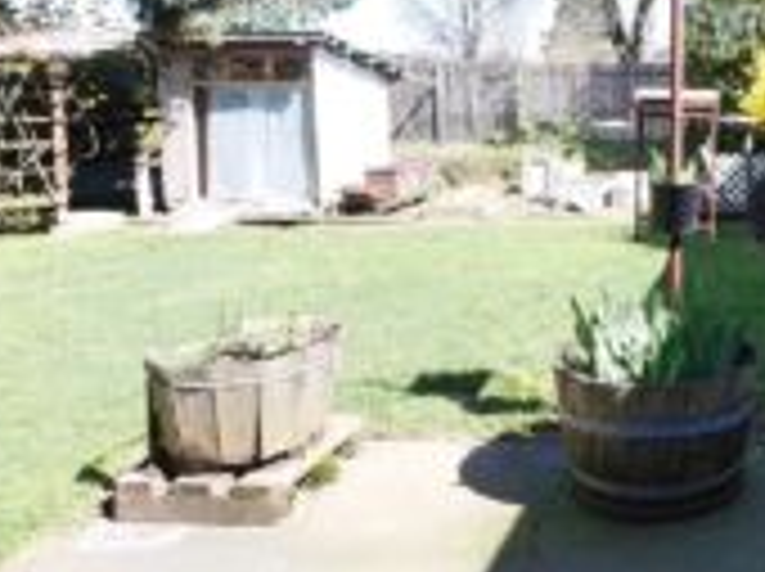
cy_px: 171
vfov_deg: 42.0
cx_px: 756
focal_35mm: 33
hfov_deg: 46.8
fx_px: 728
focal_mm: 7
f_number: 5.6
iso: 200
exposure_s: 1/160
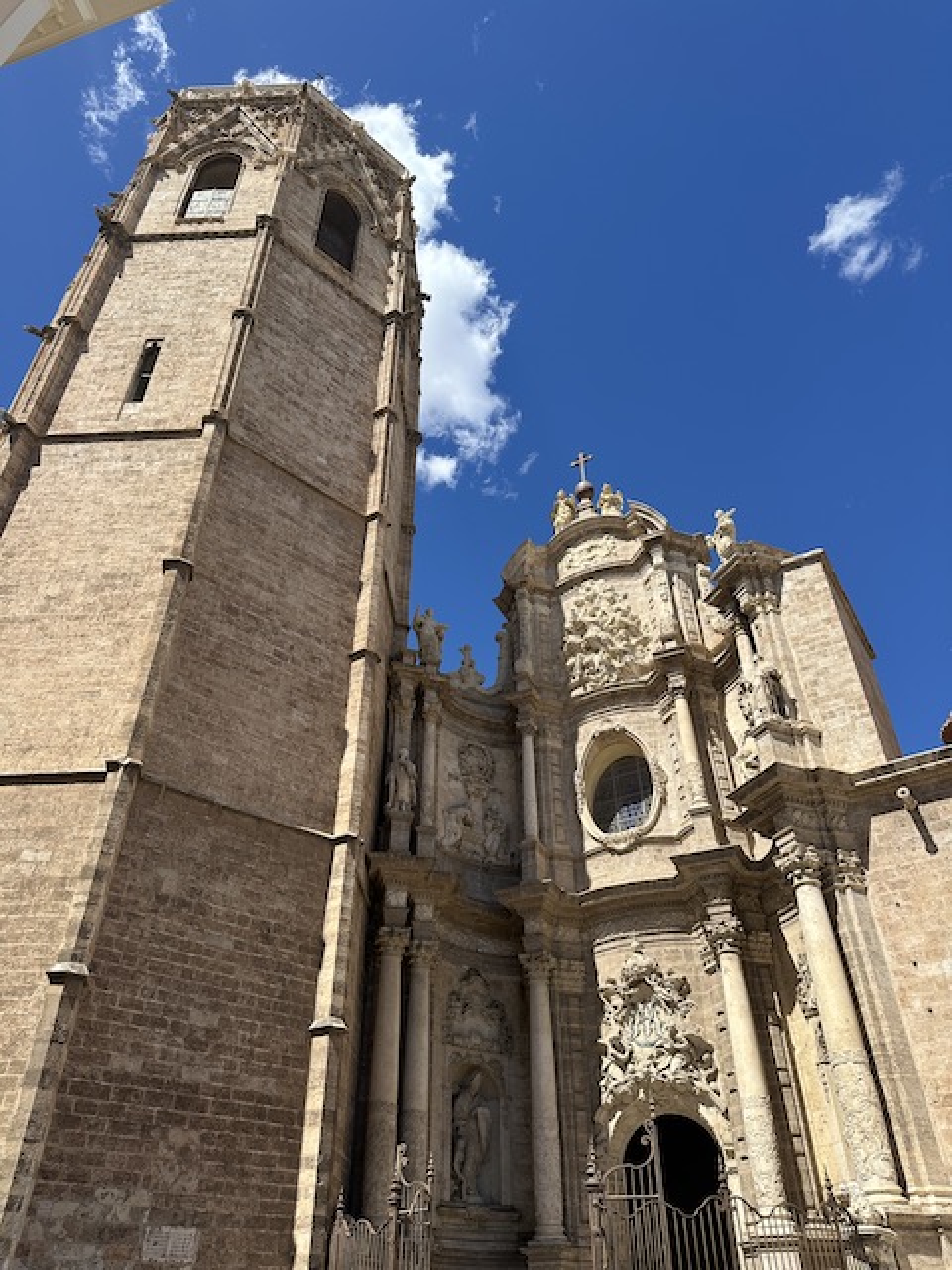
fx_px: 880
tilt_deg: +37.8
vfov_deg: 71.6
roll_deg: -1.2
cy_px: 635
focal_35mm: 24
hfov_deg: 56.8
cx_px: 476
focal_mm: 6.86
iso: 80
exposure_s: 1/4184
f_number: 1.78
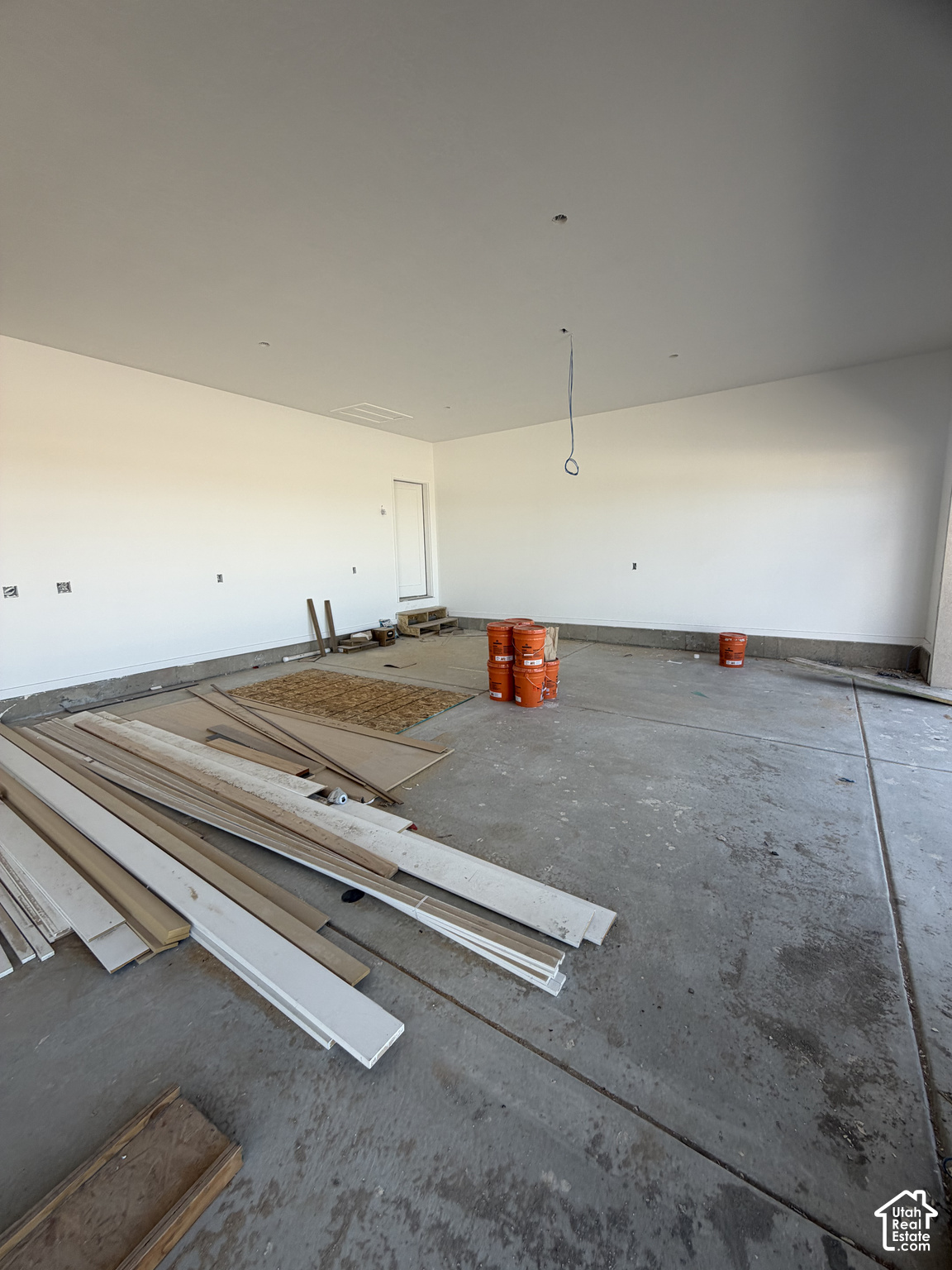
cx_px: 476
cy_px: 635
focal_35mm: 14
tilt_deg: -8.1
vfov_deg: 102.1
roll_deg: +0.6
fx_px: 513
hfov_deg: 85.7
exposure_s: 1/171
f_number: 2.2
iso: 40
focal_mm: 2.22
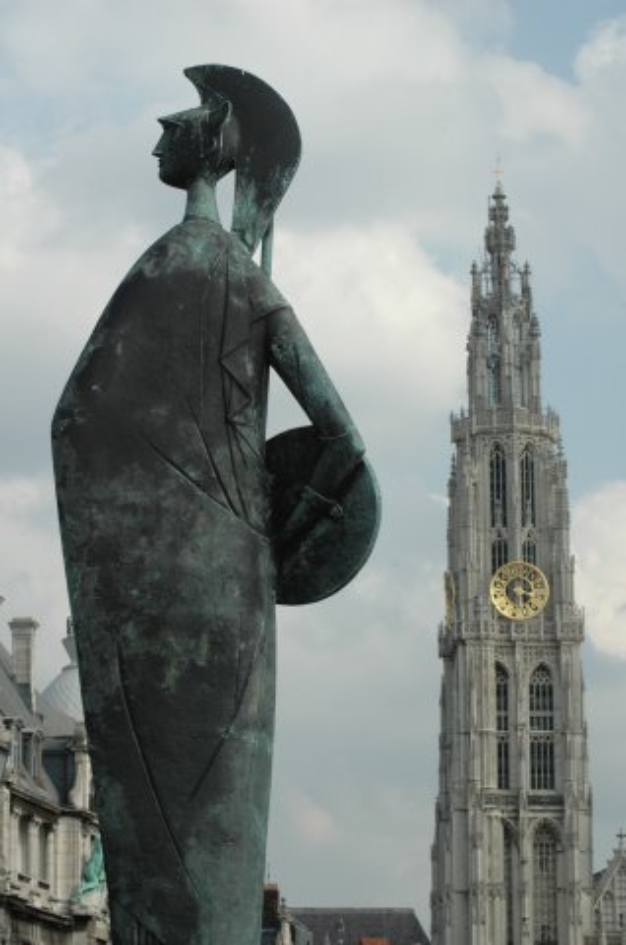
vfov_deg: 19.5
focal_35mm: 105
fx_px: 2750
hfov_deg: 13.0
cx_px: 313
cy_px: 472
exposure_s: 1/250
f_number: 11
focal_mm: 70
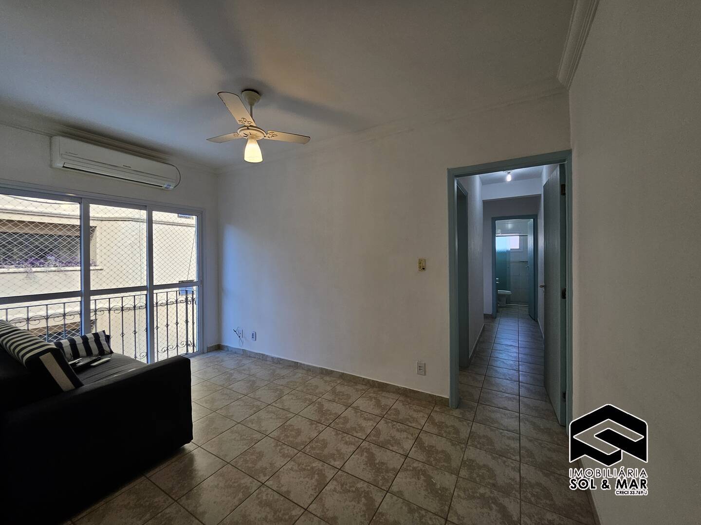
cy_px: 262
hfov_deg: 106.2
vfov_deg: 89.9
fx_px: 263
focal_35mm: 13
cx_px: 350
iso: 40
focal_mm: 1.7
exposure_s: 1/60
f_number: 2.2
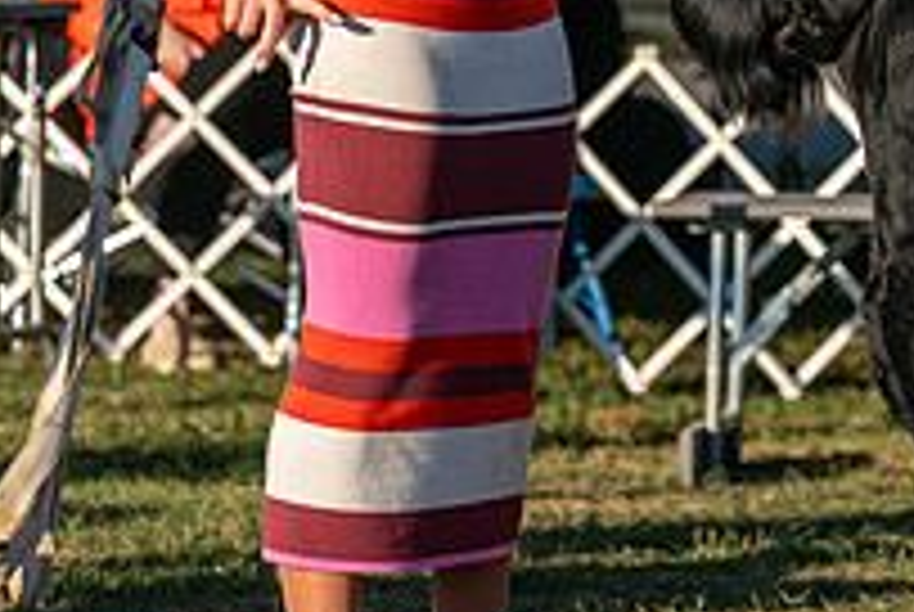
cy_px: -34
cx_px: 968
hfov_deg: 5.7
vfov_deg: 3.9
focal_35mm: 357
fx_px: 9077
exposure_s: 1/1250
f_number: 4.5
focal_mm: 125
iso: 200
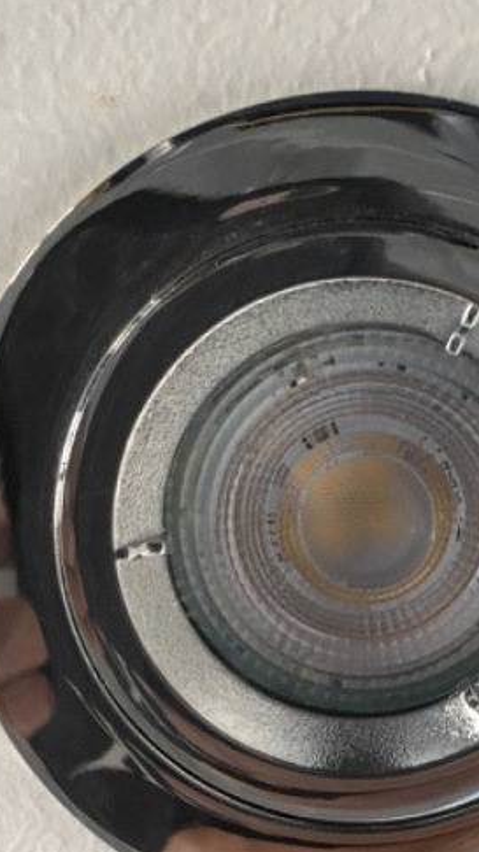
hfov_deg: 15.4
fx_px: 1763
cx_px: 316
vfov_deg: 26.1
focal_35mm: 78
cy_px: 794
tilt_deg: +73.2
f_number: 2.2
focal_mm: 4.15
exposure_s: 1/33
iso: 40
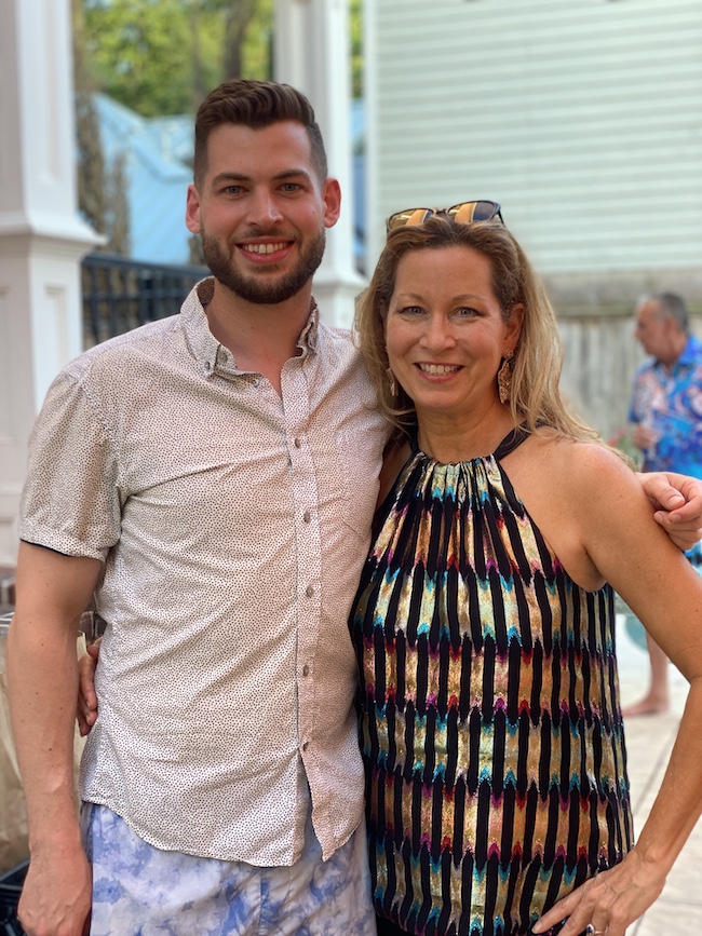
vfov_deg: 36.8
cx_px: 351
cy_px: 468
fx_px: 1406
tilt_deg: -3.6
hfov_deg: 28.0
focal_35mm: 52
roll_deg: +0.6
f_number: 2
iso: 64
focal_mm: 6
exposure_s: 1/122
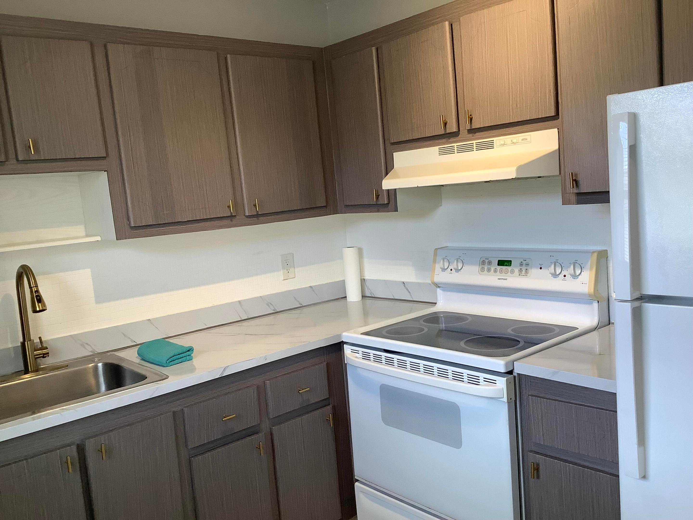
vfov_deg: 45.4
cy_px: 260
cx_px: 346
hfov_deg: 58.4
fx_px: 621
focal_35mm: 31
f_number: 2.4
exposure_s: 1/100
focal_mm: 3.3
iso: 100
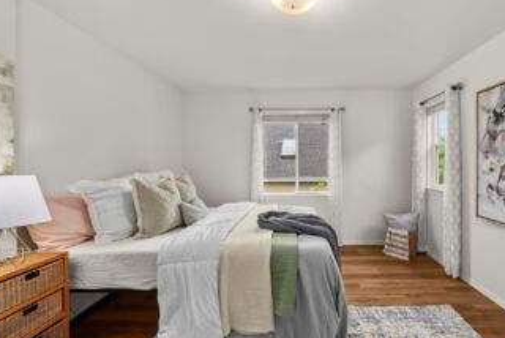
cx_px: 295
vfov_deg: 77.2
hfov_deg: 99.4
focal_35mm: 15
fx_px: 211
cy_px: 186
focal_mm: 12
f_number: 7.1
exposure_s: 1/13
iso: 1000
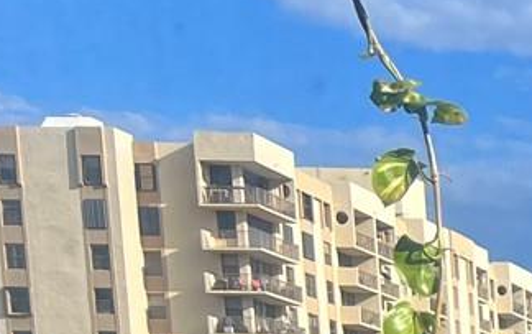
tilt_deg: -9.3
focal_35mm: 136
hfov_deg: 12.4
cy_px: 872
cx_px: 1238
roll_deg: +0.2
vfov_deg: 8.6
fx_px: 1973
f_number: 1.5
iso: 50
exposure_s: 1/1724
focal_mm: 5.7
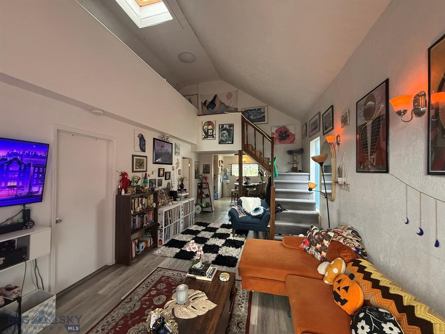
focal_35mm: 14
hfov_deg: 102.1
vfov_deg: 85.7
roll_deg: +0.2
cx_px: 222
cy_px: 167
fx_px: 180
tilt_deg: +1.7
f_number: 2.2
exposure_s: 1/120
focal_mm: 2.22
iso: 400
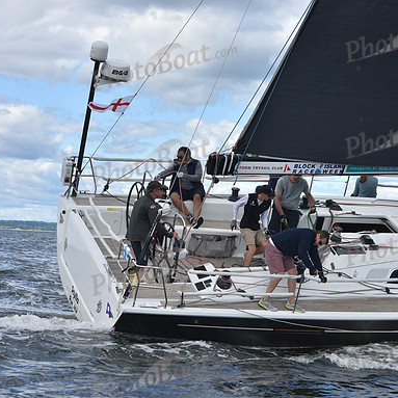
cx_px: 292
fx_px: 1171
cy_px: 200
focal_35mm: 90
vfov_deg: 19.3
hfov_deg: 19.2
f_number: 6.3
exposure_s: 1/1000
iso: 250
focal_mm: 70
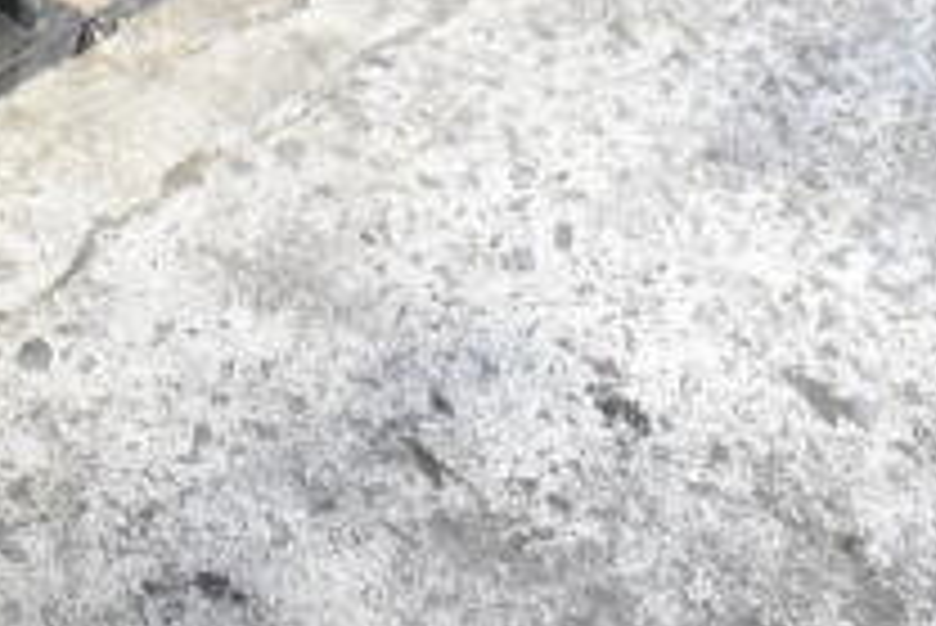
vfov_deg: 10.5
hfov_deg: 15.8
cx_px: 40
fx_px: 3316
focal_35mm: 127
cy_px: -218
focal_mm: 29
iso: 2000
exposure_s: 1/50
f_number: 4.2
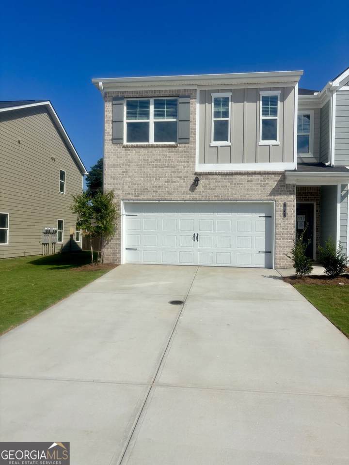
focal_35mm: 26
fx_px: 350
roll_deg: -1.6
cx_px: 174
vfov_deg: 67.3
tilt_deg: +0.2
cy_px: 232
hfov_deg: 53.1
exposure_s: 1/9091
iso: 50
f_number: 1.6
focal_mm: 5.96
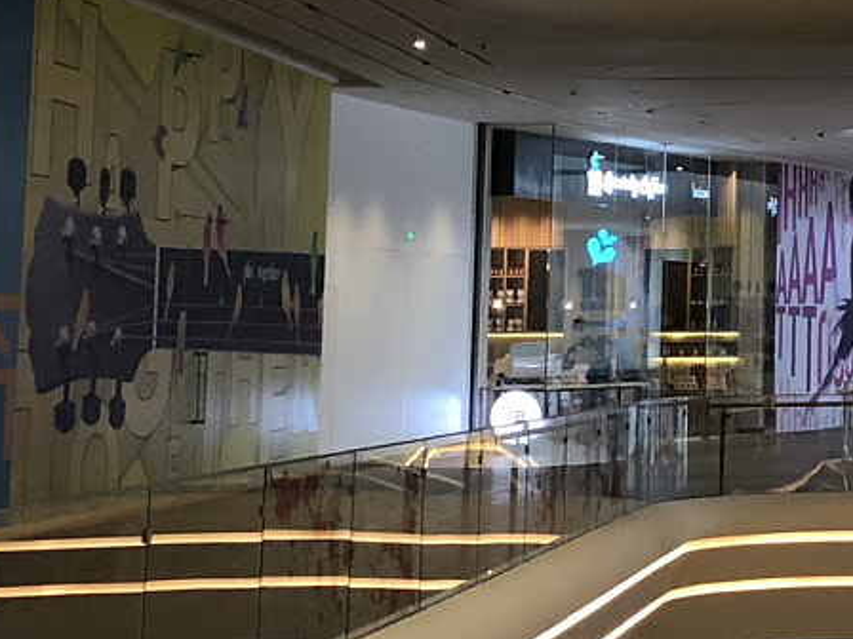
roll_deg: -1.5
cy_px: 48
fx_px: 2464
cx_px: 1192
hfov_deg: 18.0
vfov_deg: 14.6
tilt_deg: +6.9
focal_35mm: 100
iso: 32
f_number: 1.8
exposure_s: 1/25
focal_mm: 4
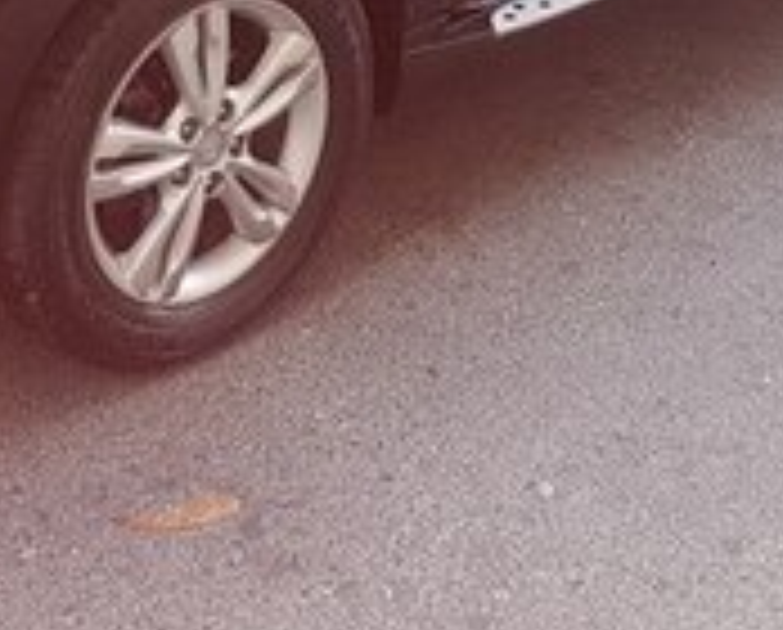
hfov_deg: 19.9
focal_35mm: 96
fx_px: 2230
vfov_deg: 15.3
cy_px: -187
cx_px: 274
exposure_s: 1/50
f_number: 1.7
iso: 80
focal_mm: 4.2
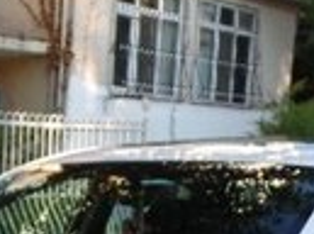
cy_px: 452
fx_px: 1067
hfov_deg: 16.3
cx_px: -29
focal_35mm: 118
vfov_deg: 11.4
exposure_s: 1/180
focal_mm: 4.1
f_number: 2.8
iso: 80
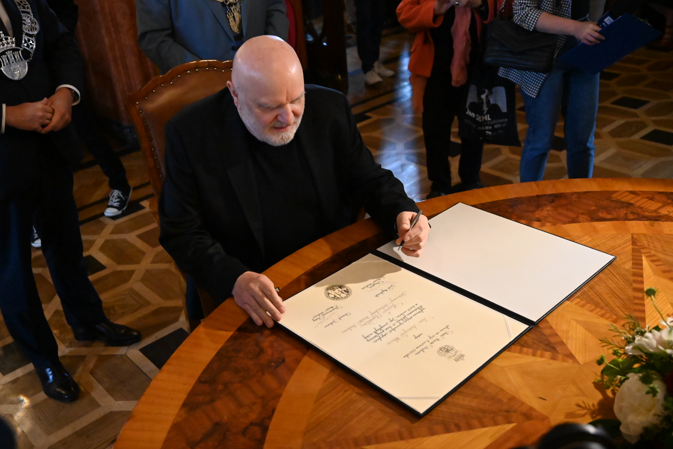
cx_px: 336
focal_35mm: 36
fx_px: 673
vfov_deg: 36.9
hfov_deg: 53.1
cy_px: 224
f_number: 4.5
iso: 20000
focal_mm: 36
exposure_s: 1/800
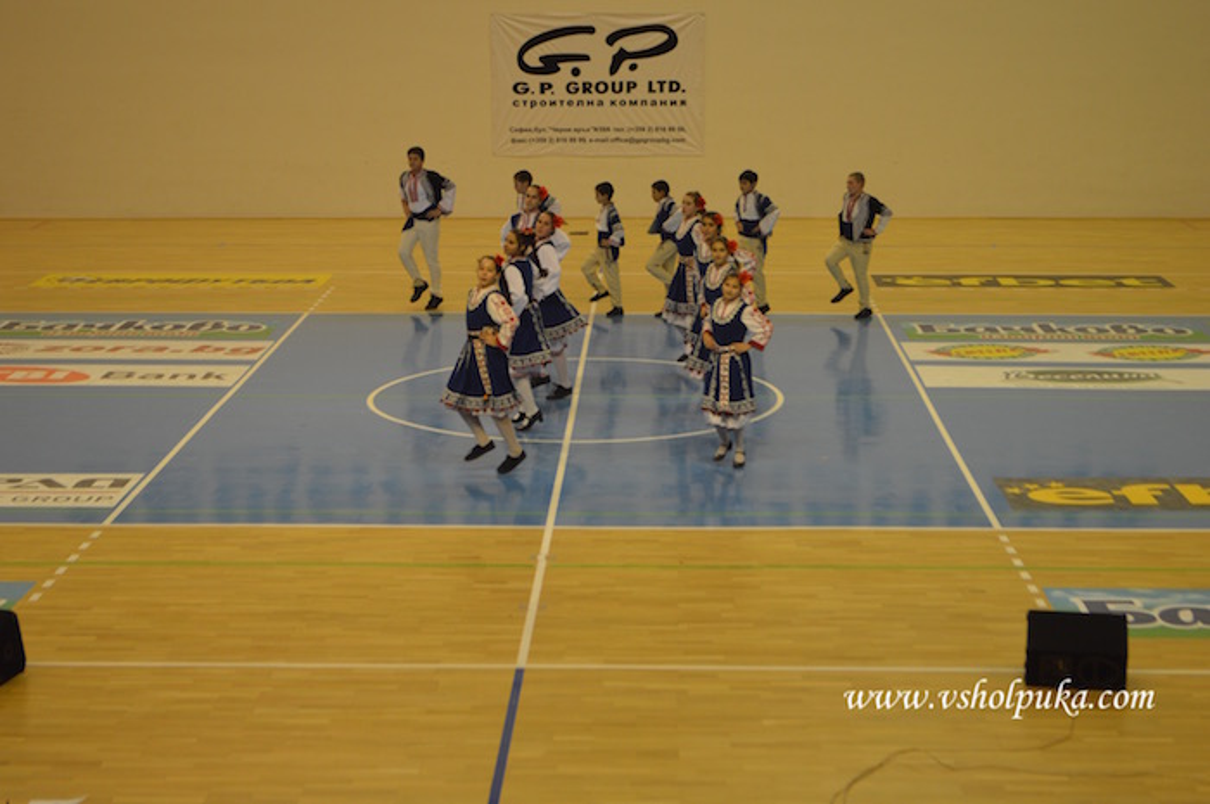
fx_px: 2216
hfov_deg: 30.5
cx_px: 605
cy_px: 402
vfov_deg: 20.6
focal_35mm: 66
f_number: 5.3
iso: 400
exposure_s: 1/100
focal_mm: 44
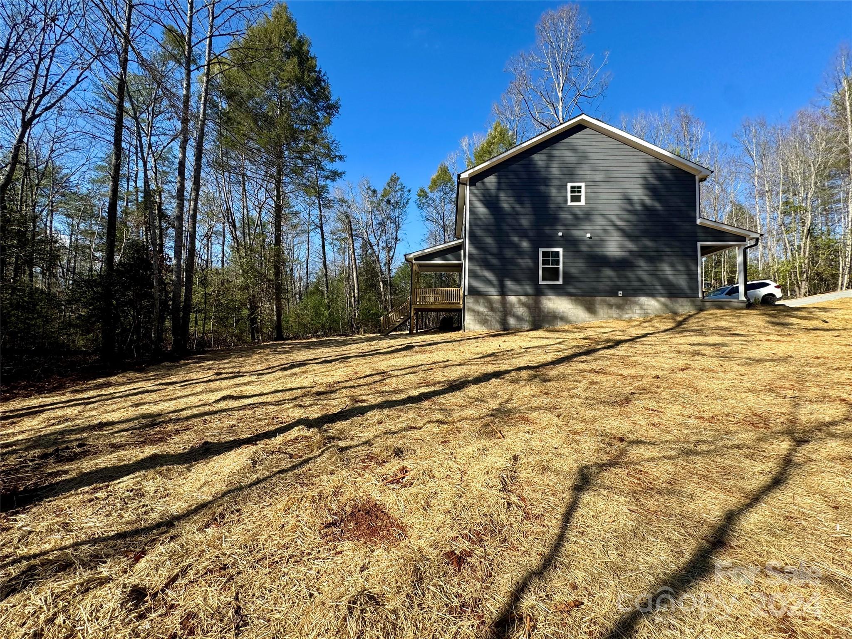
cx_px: 426
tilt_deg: +3.0
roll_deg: -1.6
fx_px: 345
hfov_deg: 102.1
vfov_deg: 85.7
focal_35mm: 14
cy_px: 320
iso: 50
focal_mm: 2.22
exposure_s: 1/1346
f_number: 2.2
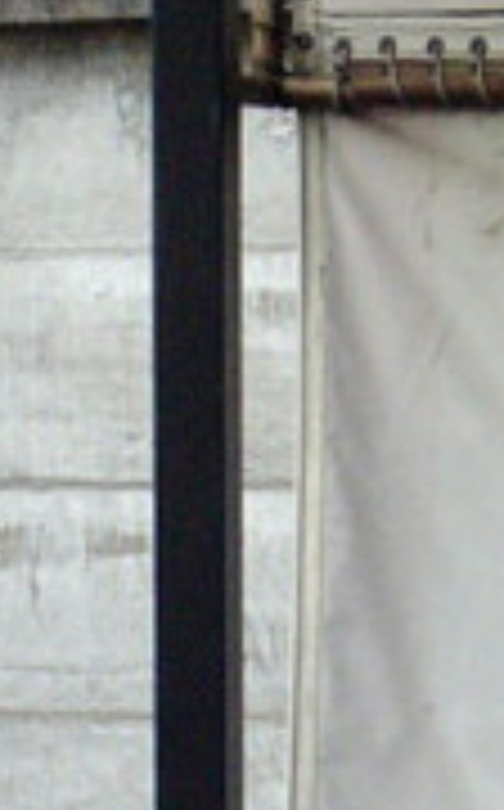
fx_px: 12391
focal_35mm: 562
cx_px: 518
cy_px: 693
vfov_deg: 3.7
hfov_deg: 2.3
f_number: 5.2
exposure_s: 1/200
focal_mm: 18.6
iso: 142
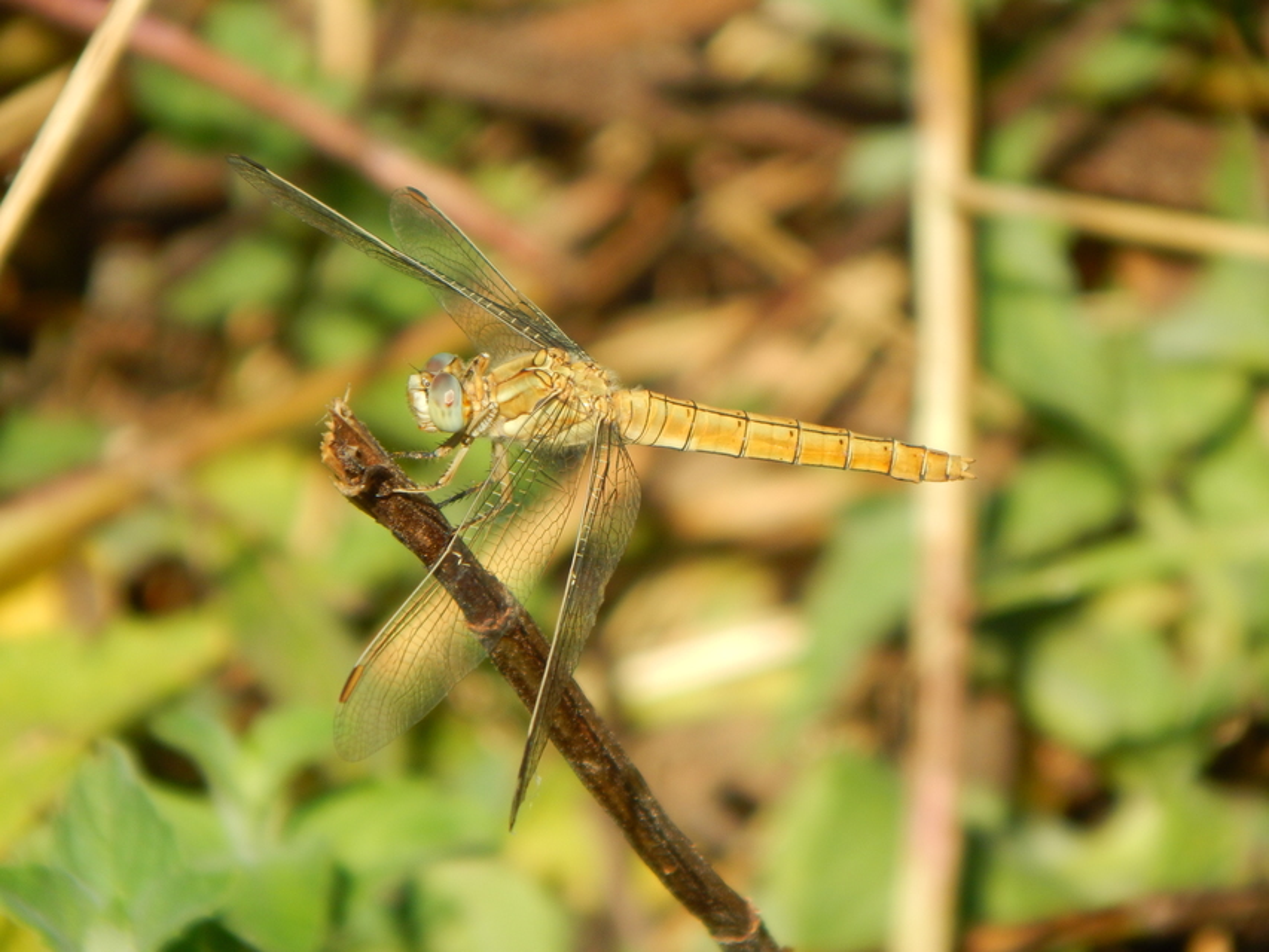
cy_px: 476
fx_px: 24492
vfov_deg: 2.2
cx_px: 634
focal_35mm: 668
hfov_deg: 3.0
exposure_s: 1/400
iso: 125
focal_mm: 120
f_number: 5.8
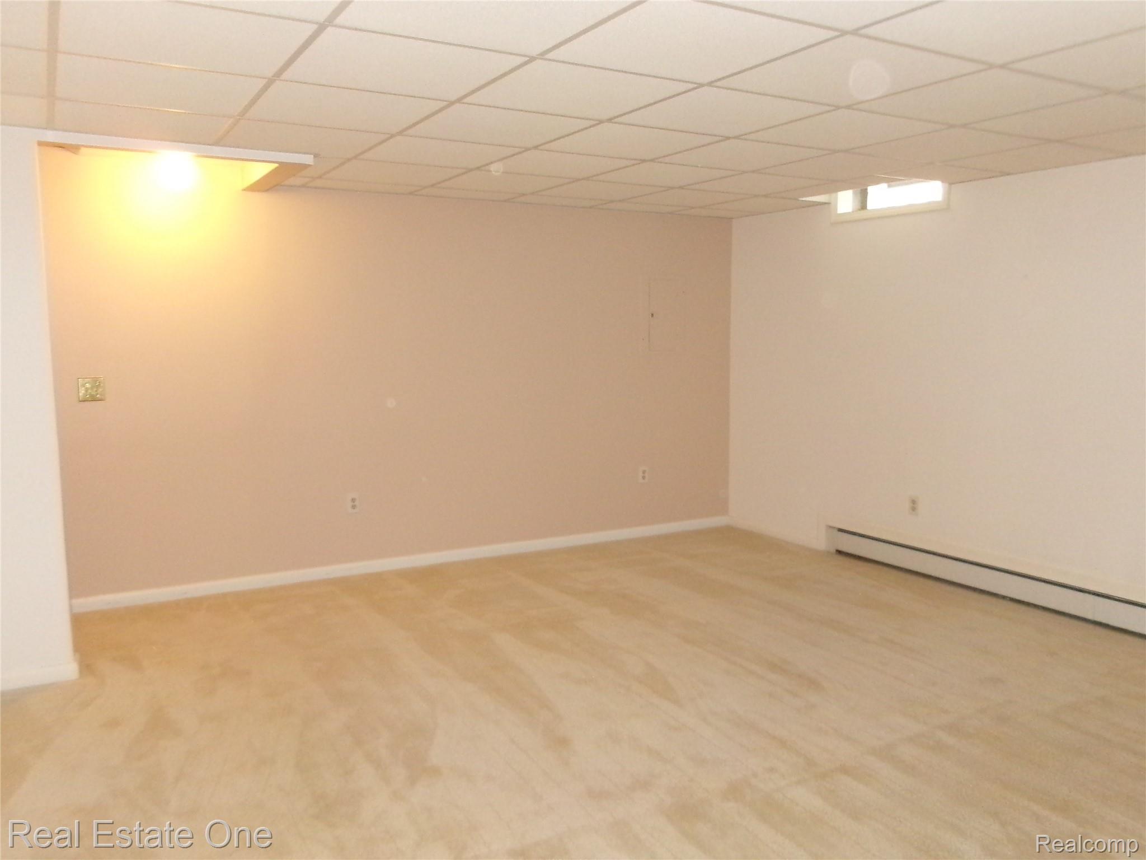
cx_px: 573
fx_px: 927
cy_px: 430
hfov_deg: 63.4
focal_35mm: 28
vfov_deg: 49.7
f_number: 3.9
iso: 800
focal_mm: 5.1
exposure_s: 1/34
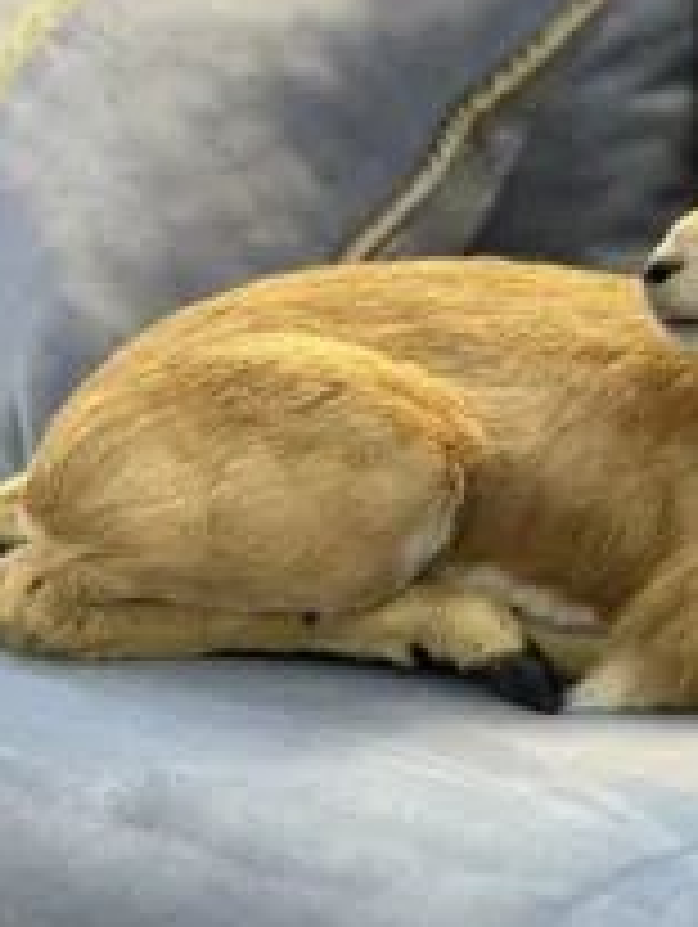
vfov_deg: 21.0
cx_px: 635
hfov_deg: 15.7
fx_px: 2495
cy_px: 284
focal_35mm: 93
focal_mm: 6.86
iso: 200
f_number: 1.78
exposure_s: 1/50
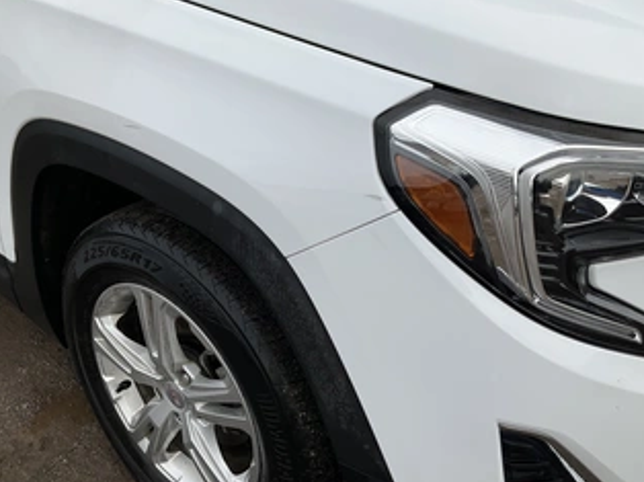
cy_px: 263
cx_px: 289
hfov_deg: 50.1
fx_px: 688
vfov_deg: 38.6
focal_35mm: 37
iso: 25
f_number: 1.8
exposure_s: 1/1848
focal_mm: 3
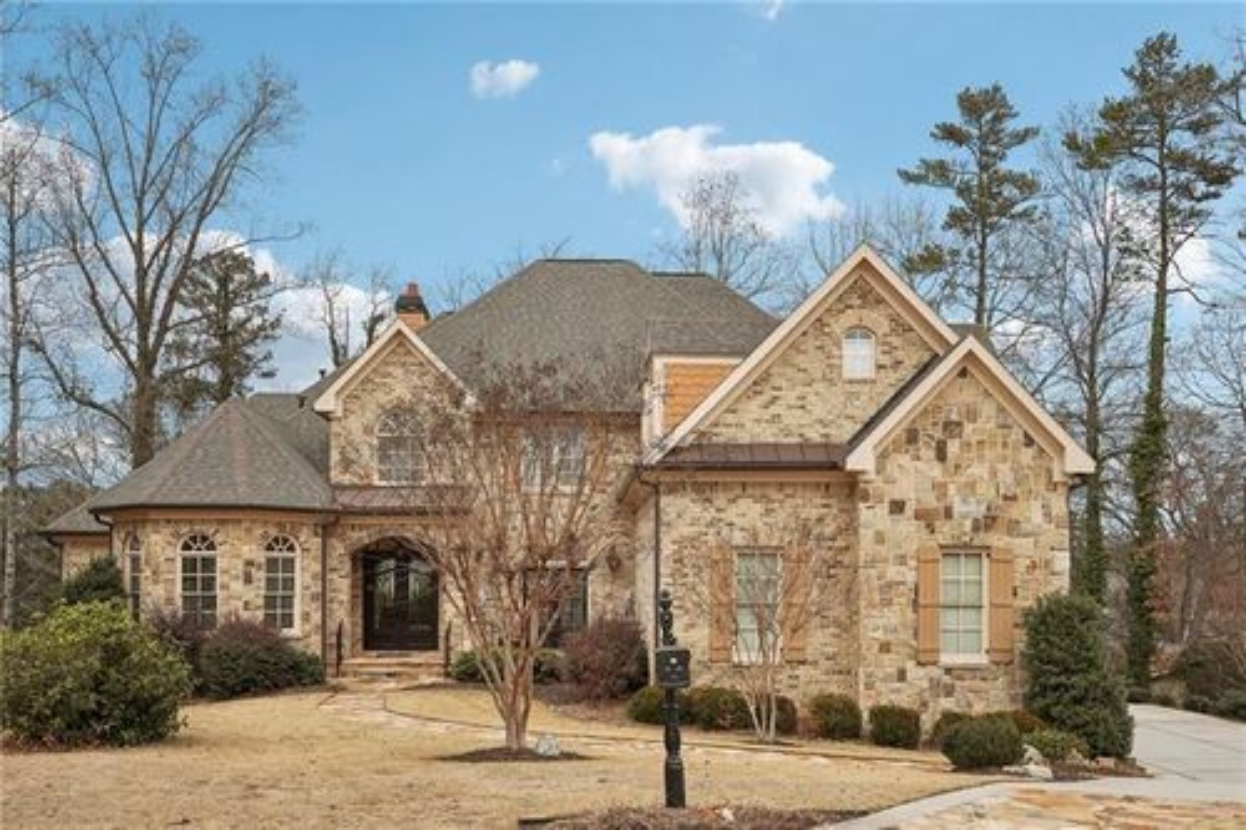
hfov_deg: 60.3
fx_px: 1073
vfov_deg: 42.3
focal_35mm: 31
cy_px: 415
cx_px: 623
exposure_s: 1/1000
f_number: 8
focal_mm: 31
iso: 400
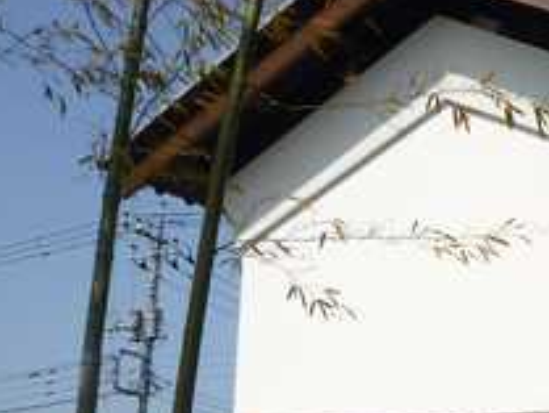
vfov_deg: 18.3
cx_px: 496
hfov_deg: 24.0
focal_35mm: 79
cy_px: 396
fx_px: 1254
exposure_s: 1/250
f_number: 8
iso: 80
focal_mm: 5.5
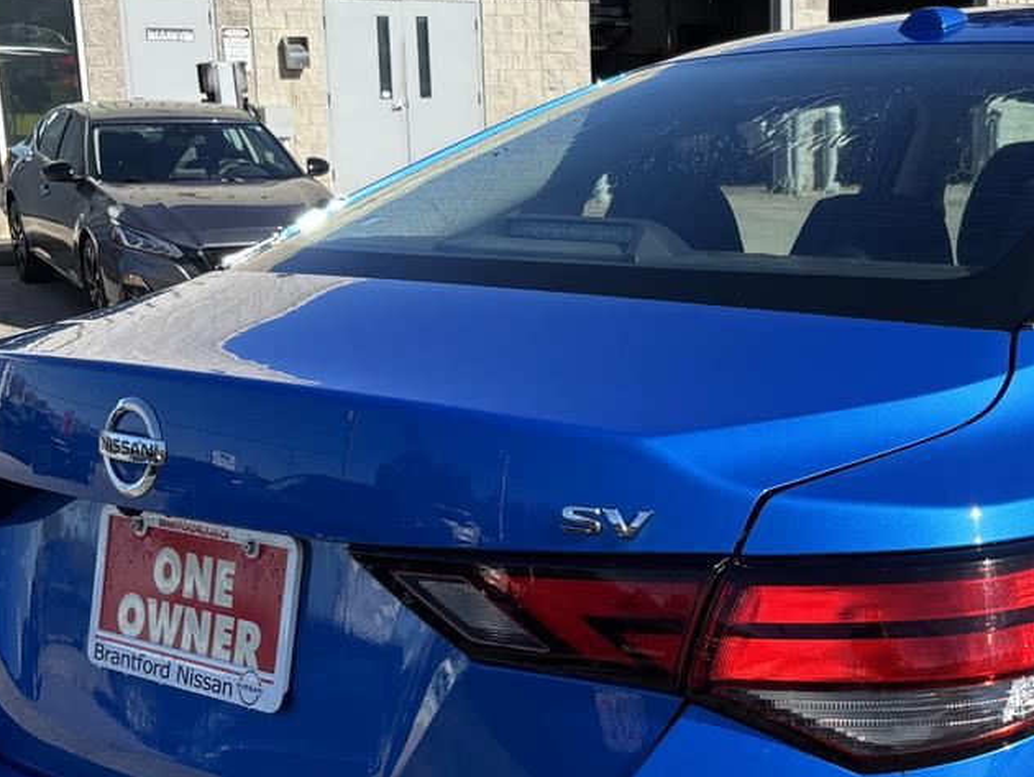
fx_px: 1972
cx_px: 878
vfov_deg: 21.9
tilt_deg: -15.8
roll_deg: -1.1
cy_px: 634
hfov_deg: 28.5
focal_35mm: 66
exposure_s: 1/1751
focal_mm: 5.96
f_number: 1.6
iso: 50
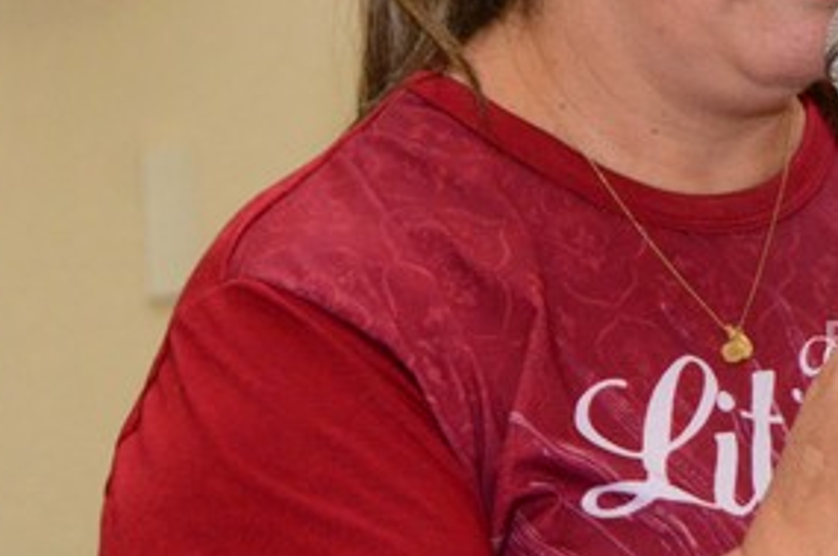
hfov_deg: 8.4
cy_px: 190
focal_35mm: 245
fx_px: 5693
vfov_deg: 5.6
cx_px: 895
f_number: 5
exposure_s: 1/160
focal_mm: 52
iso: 2000
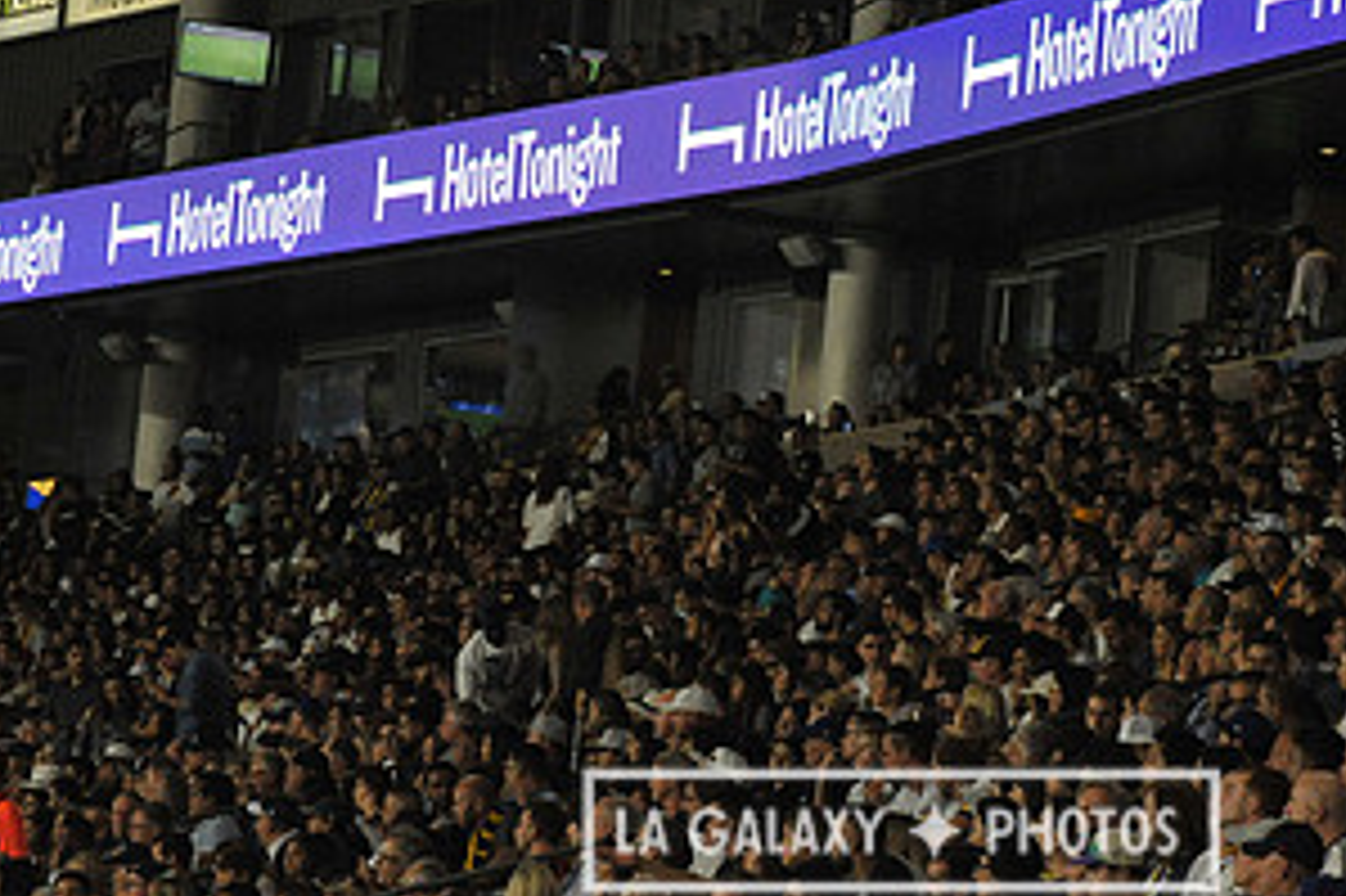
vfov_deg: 4.7
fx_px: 10874
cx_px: 900
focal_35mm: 291
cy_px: 153
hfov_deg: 7.1
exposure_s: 1/320
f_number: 9
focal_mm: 150
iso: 3200
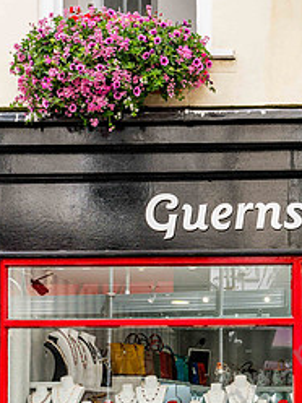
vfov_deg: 25.2
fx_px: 872
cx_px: 304
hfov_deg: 19.1
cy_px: 366
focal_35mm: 75
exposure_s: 1/200
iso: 200
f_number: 8
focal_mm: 27
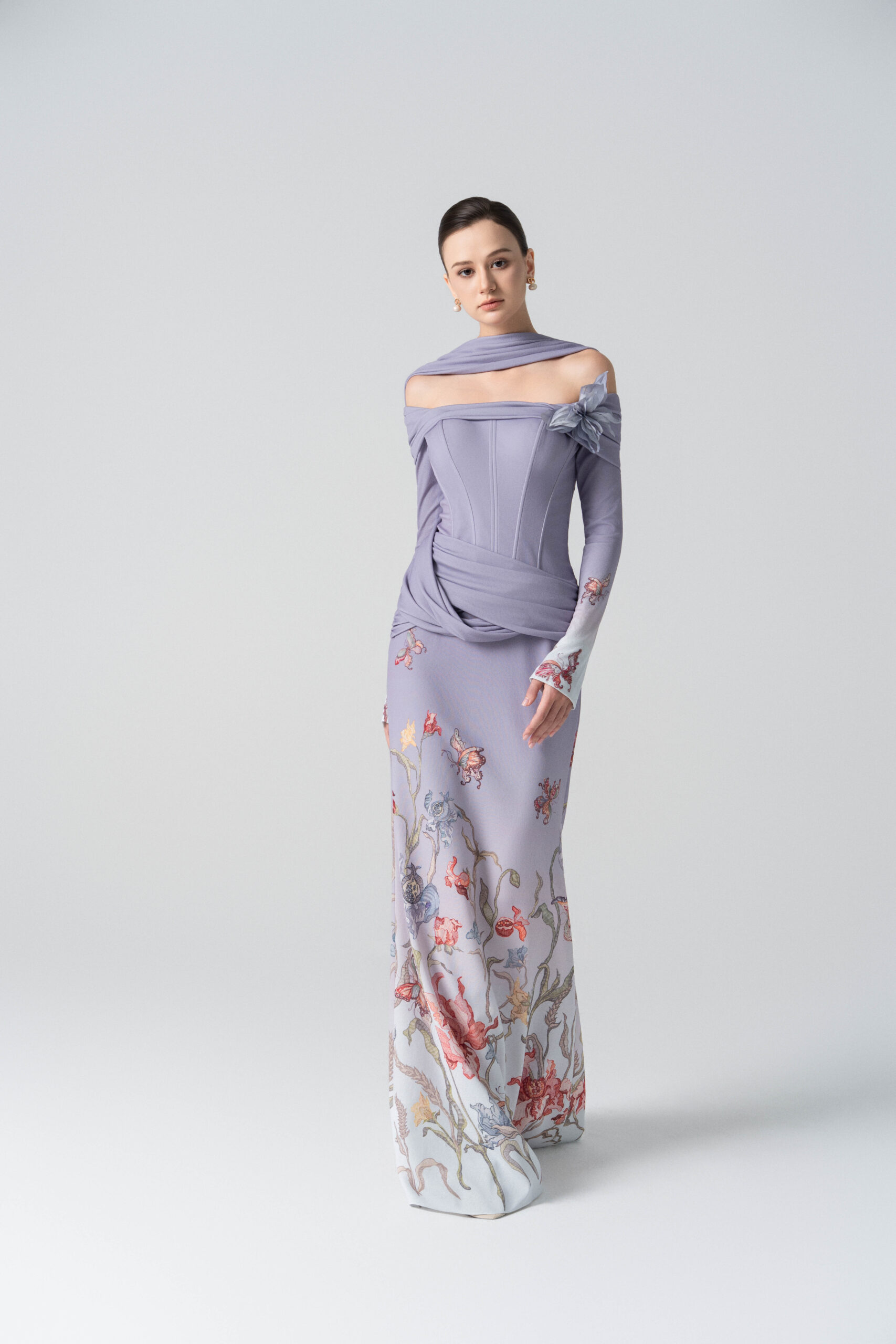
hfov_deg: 24.6
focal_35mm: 55
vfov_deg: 36.2
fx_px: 2053
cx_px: 448
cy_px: 672
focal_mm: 55
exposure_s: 1/160
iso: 160
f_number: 7.1
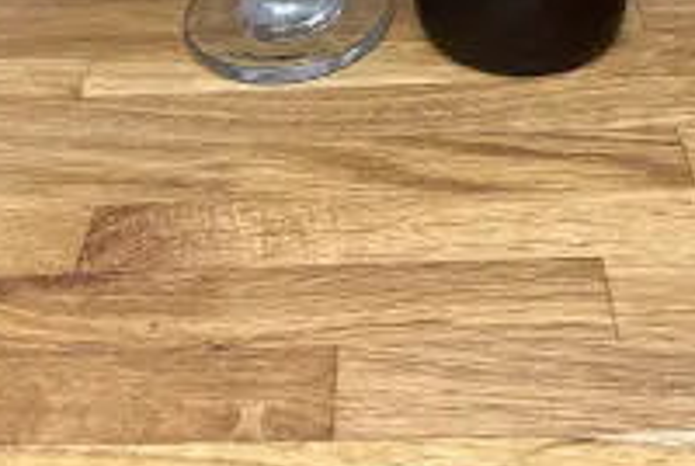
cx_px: 389
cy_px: -212
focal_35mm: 54
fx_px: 1044
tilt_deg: -22.2
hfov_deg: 36.8
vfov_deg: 21.5
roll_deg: +4.7
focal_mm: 5.1
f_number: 1.6
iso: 125
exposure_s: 1/60
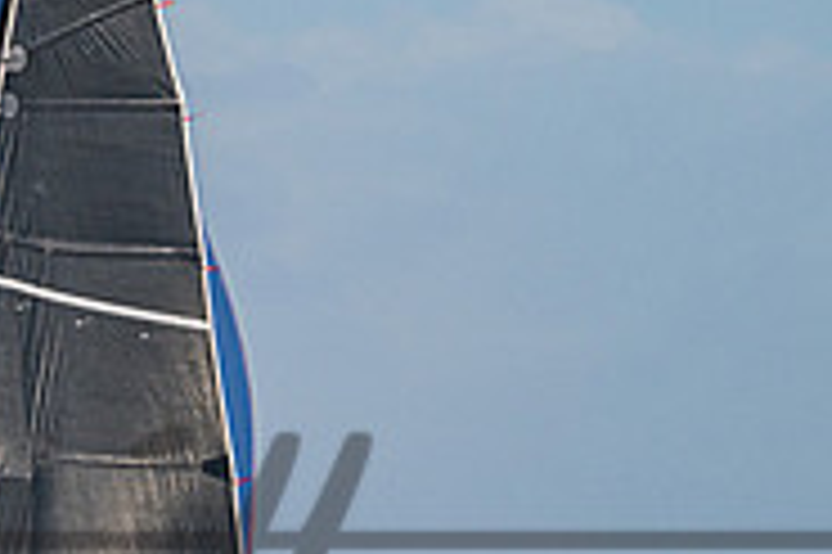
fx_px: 28909
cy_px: 444
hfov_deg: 1.6
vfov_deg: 1.1
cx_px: 33
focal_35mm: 1252
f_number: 6.3
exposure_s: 1/5000
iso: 320
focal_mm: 320
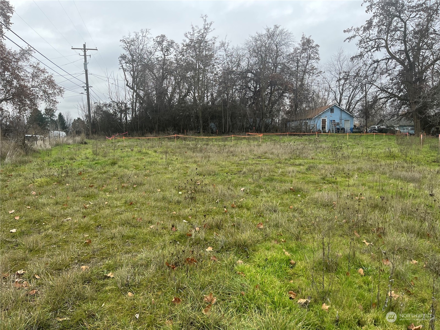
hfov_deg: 67.3
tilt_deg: -4.4
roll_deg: +0.1
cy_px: 165
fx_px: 330
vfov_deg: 53.1
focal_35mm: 26
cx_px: 220
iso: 50
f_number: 1.6
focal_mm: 5.1
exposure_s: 1/461
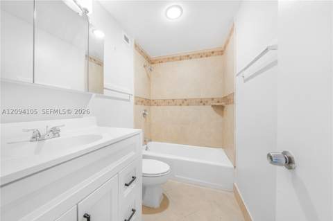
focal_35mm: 12
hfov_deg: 112.7
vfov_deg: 89.9
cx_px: 166
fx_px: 111
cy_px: 110
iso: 100
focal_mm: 12
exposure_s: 1
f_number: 8
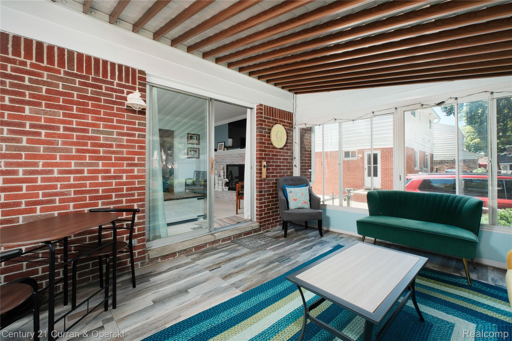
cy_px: 170
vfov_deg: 77.3
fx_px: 213
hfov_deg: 100.4
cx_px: 256
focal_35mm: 15
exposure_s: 1/250
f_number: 8
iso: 800
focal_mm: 10
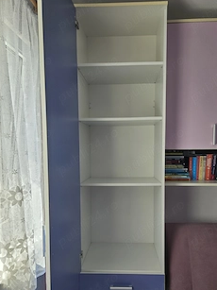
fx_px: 251
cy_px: 167
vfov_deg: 59.7
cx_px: 121
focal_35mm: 30
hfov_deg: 46.7
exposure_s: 1/192
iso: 50
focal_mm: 5.4
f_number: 1.8
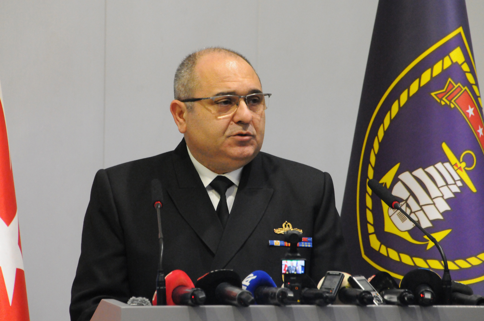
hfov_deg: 4.6
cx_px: 242
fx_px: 6043
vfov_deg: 3.0
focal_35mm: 450
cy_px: 160
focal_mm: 300
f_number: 6.3
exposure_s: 1/80
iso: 3200
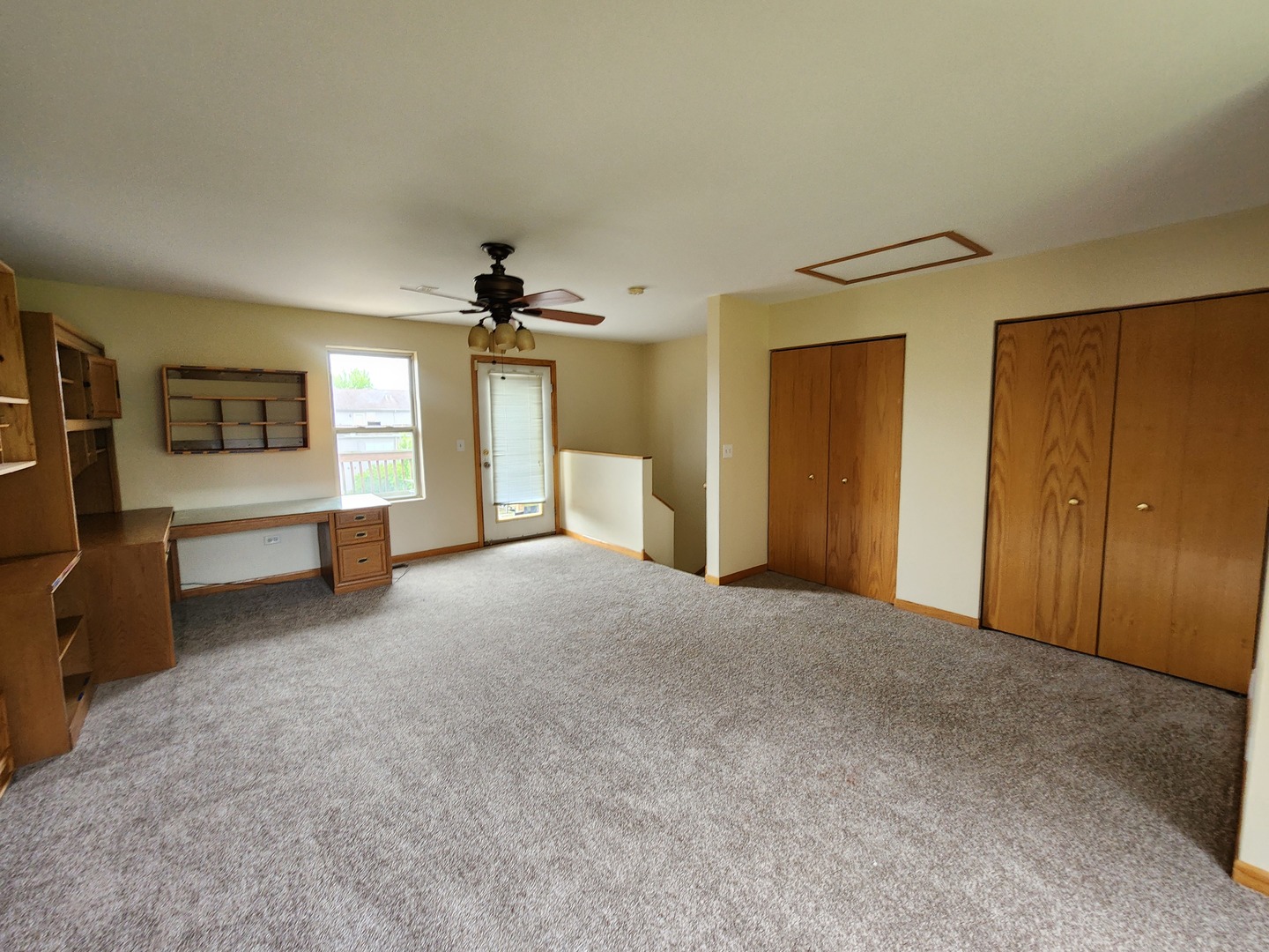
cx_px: 634
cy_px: 476
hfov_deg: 106.2
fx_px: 477
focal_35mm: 13
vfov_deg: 89.9
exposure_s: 1/60
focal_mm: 2.2
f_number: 2.2
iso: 200
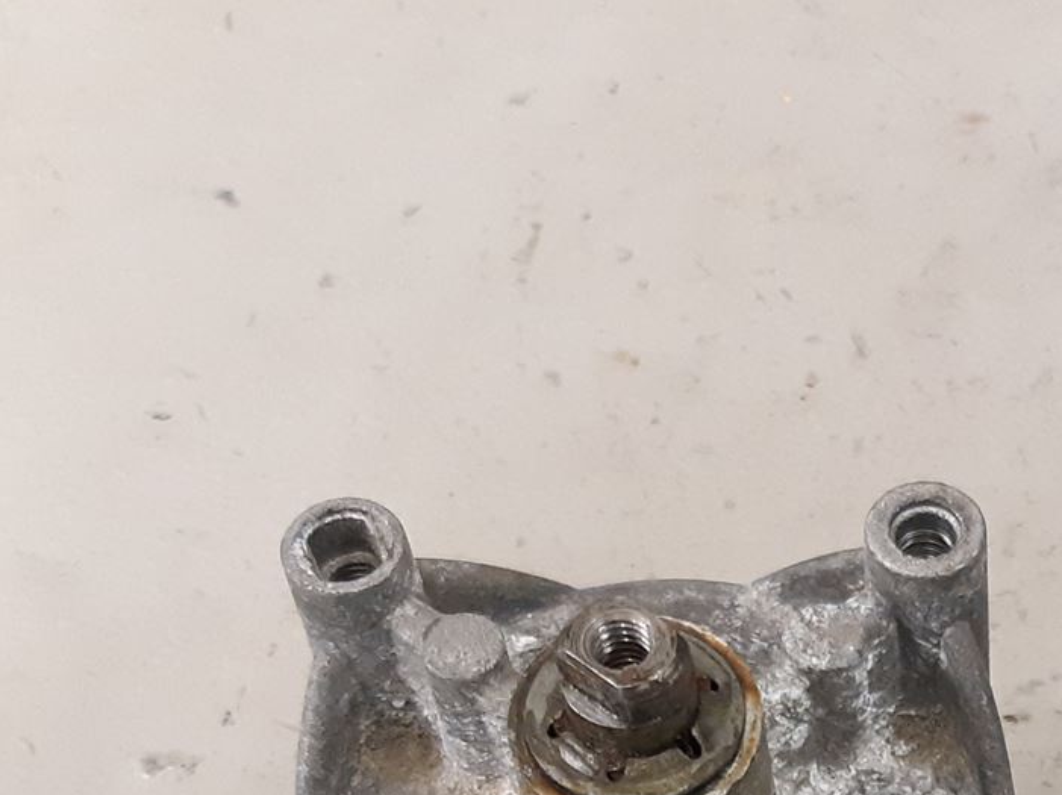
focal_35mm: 76
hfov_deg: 24.7
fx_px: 2330
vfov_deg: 17.8
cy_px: 1102
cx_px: 1017
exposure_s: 1/50
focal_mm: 3.93
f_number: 1.7
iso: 250
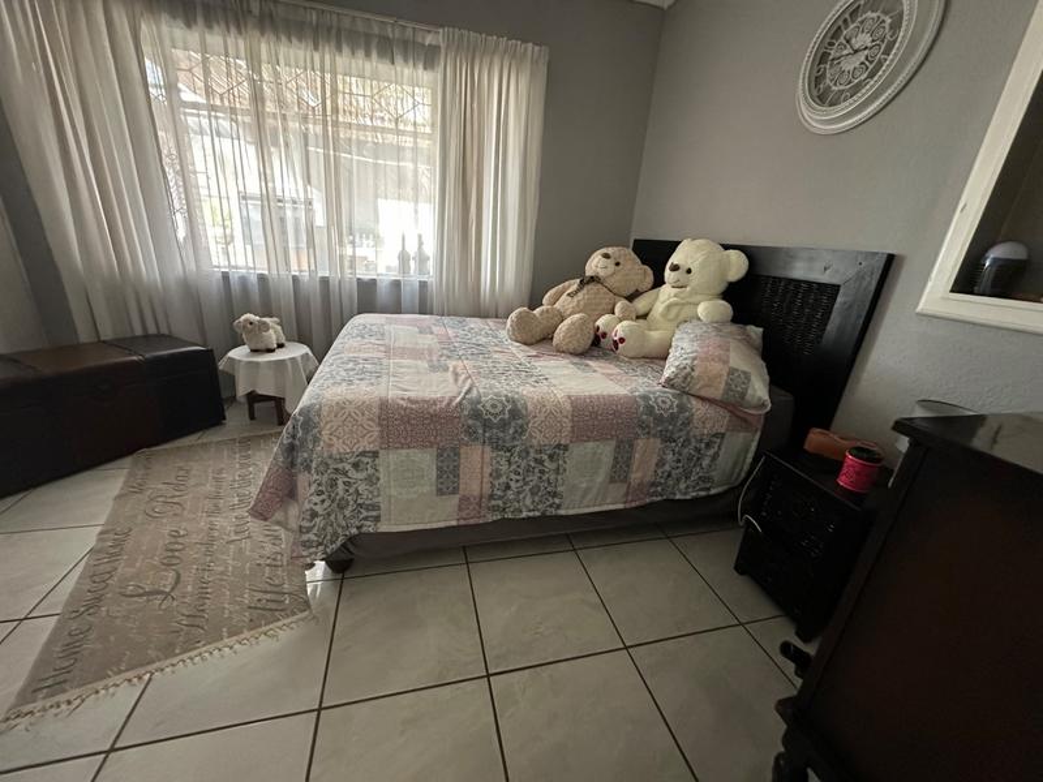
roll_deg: -4.5
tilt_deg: -18.0
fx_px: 422
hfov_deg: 102.1
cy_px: 391
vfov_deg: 85.7
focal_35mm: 14
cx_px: 522
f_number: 2.2
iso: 800
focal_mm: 2.22
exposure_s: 1/50
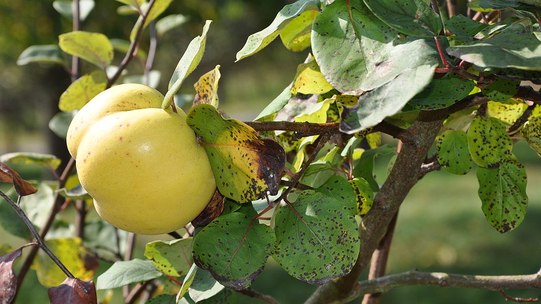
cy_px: 127
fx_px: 2374
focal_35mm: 166
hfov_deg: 13.0
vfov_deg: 7.3
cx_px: 270
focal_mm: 105
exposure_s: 1/200
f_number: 11
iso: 200
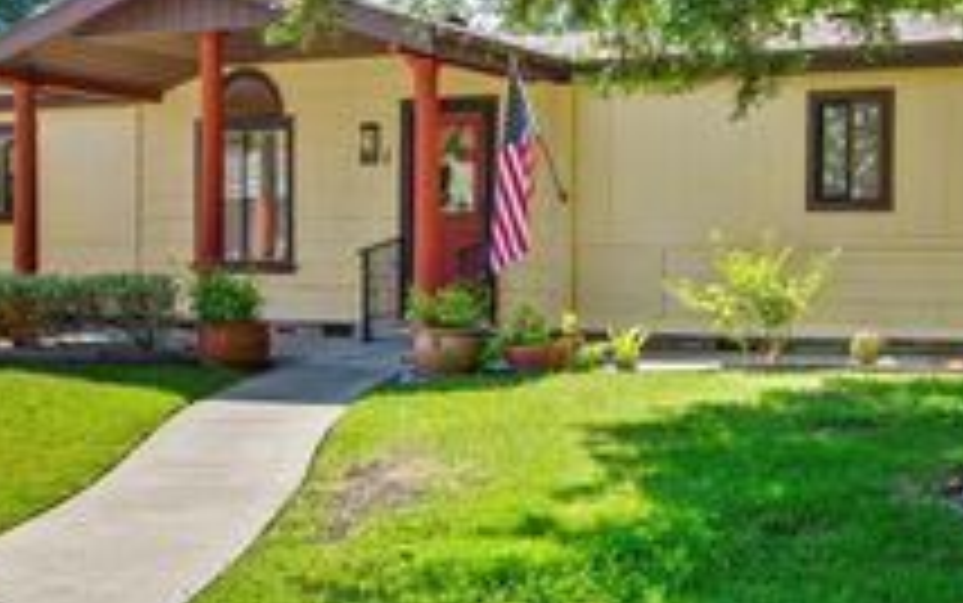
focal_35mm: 57
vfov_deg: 22.8
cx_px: 490
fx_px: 1497
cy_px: 277
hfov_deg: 35.7
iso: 100
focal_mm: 16
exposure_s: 1/160
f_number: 6.3
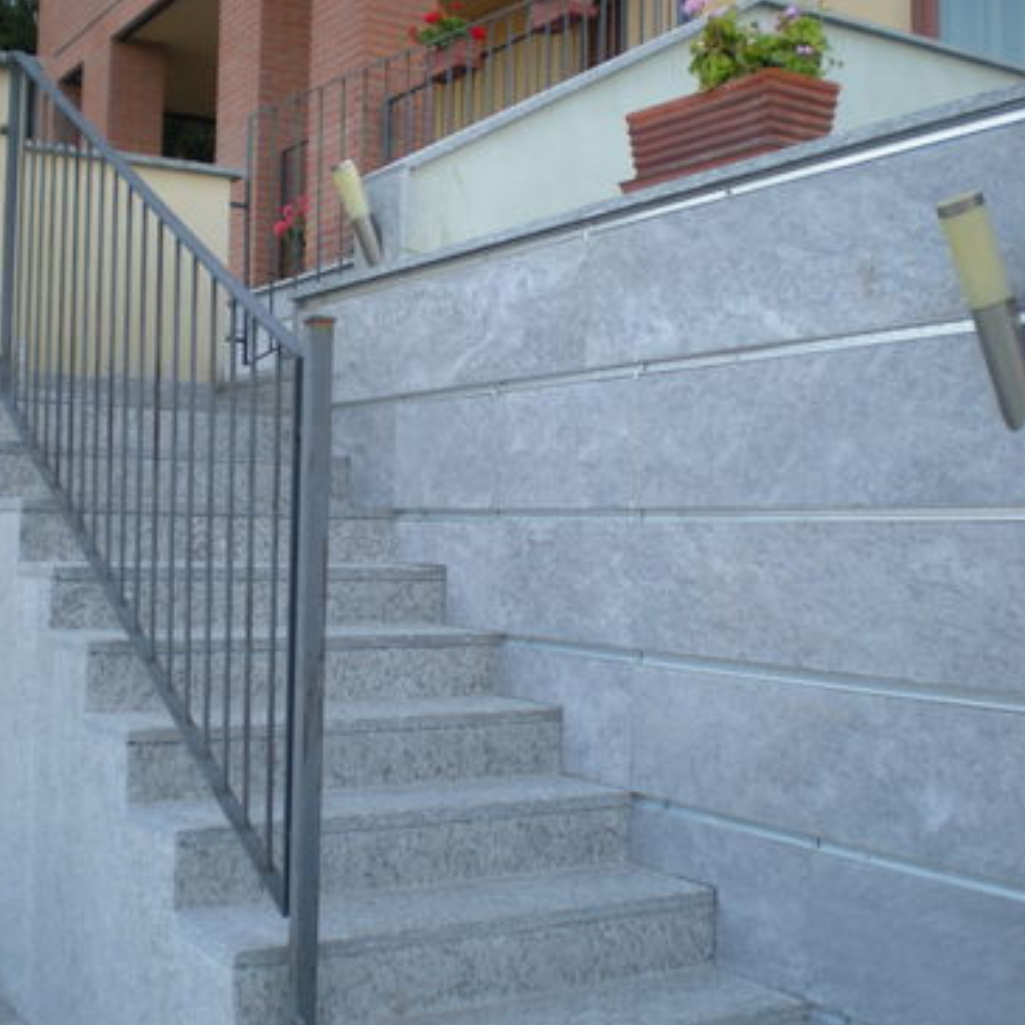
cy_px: 504
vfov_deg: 36.8
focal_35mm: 46
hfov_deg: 36.8
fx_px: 1541
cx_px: 494
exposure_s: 1/67
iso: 64
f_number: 3.1
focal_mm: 6.3
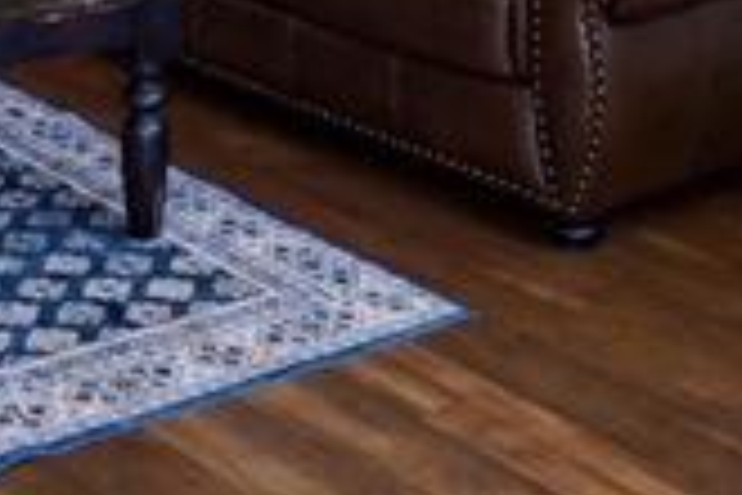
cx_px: -108
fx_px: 1917
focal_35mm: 93
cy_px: -454
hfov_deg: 20.7
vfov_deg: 13.0
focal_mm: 16
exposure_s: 1/160
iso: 1250
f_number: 4
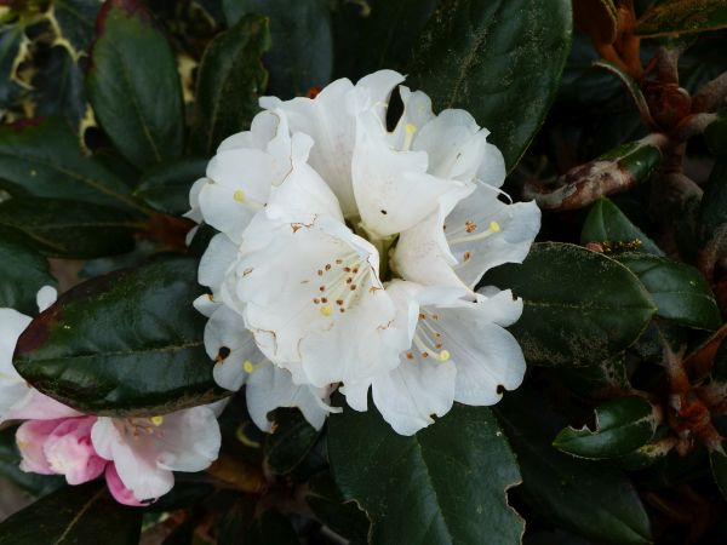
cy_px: 272
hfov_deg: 28.2
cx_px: 364
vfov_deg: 21.3
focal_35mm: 69
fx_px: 1449
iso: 100
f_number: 4
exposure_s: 1/250
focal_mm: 12.5
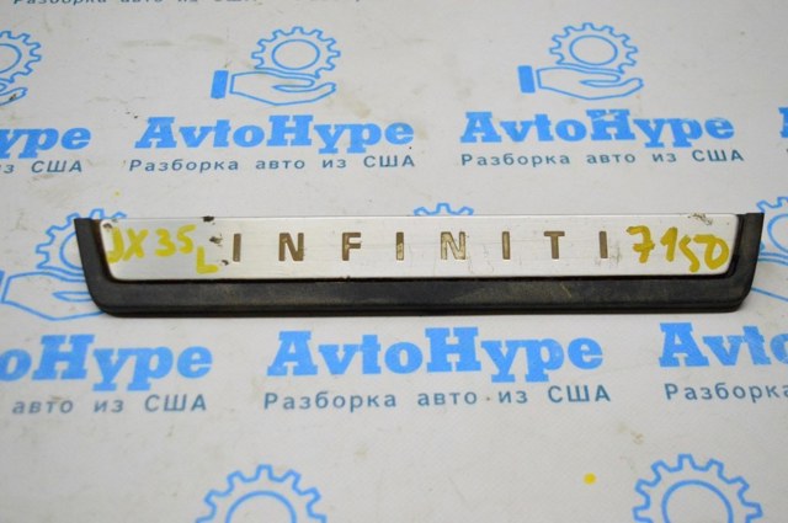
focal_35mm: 45
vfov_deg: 29.8
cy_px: 262
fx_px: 984
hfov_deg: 43.7
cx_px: 394
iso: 6400
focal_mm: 30
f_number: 4.2
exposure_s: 1/1000
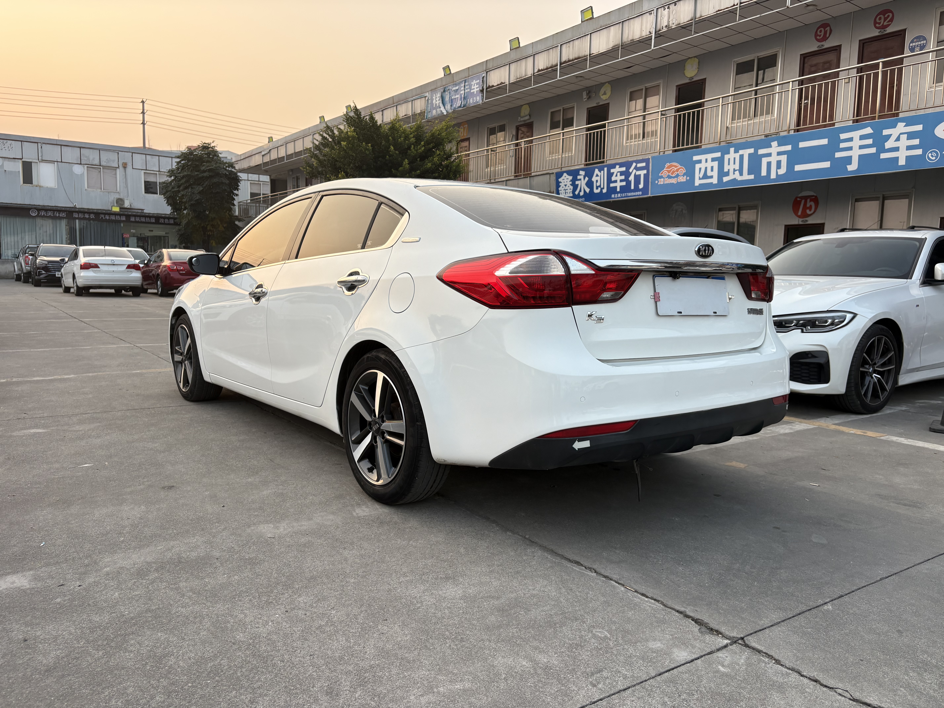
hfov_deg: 67.3
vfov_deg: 53.1
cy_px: 354
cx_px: 472
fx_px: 709
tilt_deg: -6.8
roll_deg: -0.3
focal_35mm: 26
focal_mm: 5.96
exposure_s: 1/341
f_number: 1.6
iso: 50
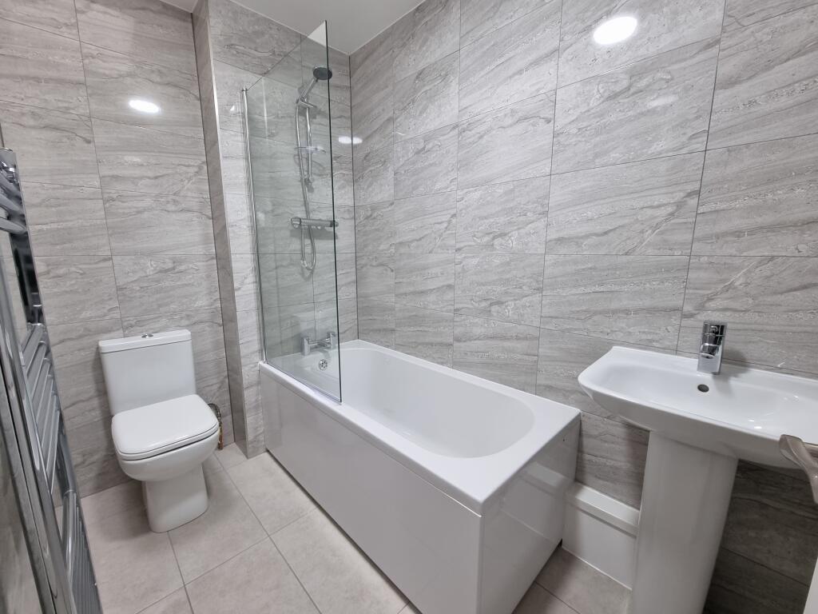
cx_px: 409
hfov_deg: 106.2
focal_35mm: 13
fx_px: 307
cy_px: 307
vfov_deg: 89.9
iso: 160
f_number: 2.2
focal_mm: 2.2
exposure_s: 1/50
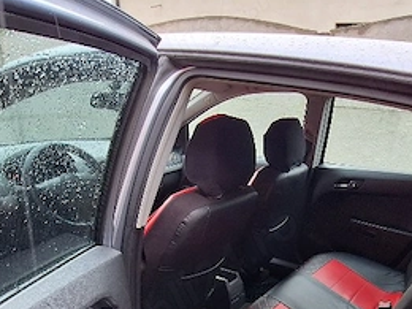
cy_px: 296
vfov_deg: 41.7
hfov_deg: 59.2
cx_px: 258
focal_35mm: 30
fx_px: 357
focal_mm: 1.74
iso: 40
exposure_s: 1/103
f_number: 2.2
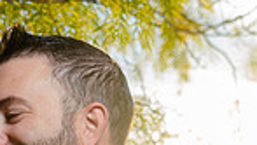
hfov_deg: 11.1
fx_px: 1323
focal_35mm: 194
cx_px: 170
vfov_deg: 6.2
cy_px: 256
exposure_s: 1/250
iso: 50
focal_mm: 47
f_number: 4
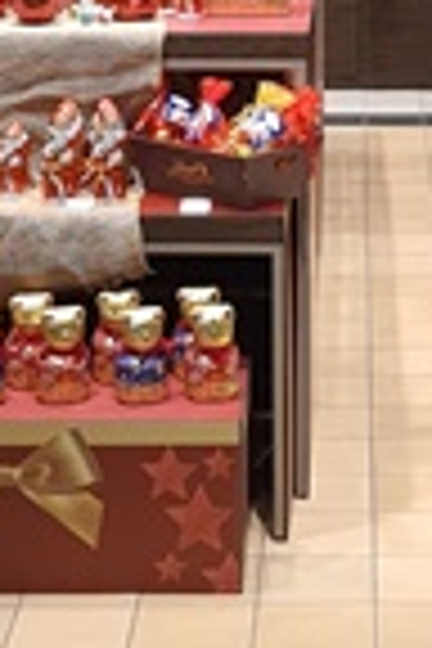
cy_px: -297
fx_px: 2196
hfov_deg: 11.2
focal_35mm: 122
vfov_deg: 15.6
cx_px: 338
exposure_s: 1/120
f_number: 1.7
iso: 125
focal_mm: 4.32
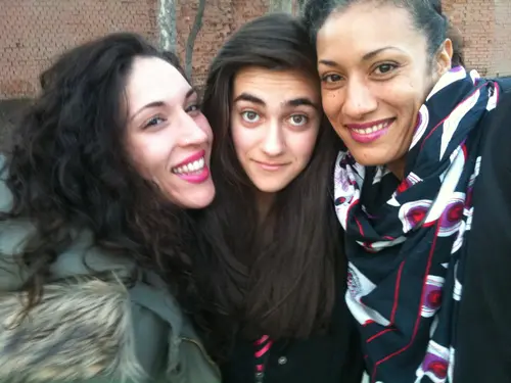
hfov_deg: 52.6
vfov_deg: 40.7
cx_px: 256
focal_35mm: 35
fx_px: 517
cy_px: 192
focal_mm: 3.85
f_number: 2.8
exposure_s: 1/17
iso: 200
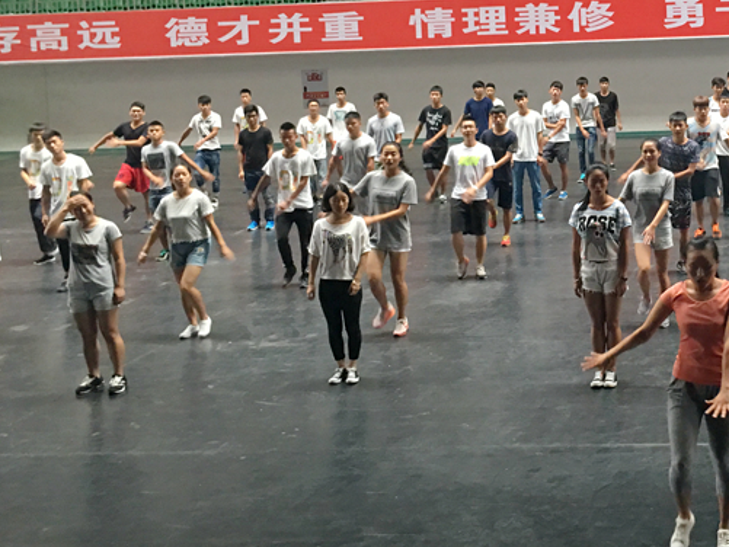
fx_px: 1180
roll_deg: +1.4
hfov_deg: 32.5
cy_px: 125
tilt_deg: -3.0
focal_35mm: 56
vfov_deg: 25.7
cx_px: 665
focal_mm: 4.15
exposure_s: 1/17
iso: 100
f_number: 2.2
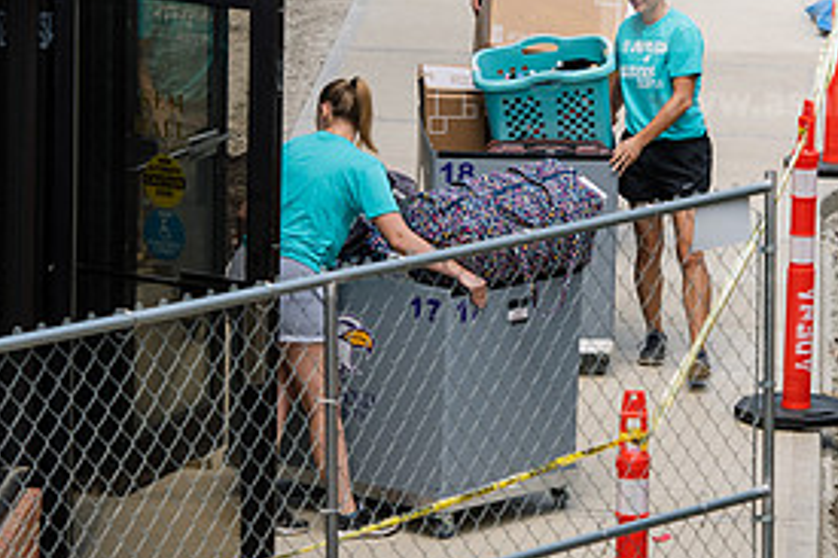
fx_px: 6141
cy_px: 166
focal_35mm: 264
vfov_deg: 5.2
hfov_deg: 7.8
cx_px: 509
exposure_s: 1/400
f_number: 4
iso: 100
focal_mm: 125
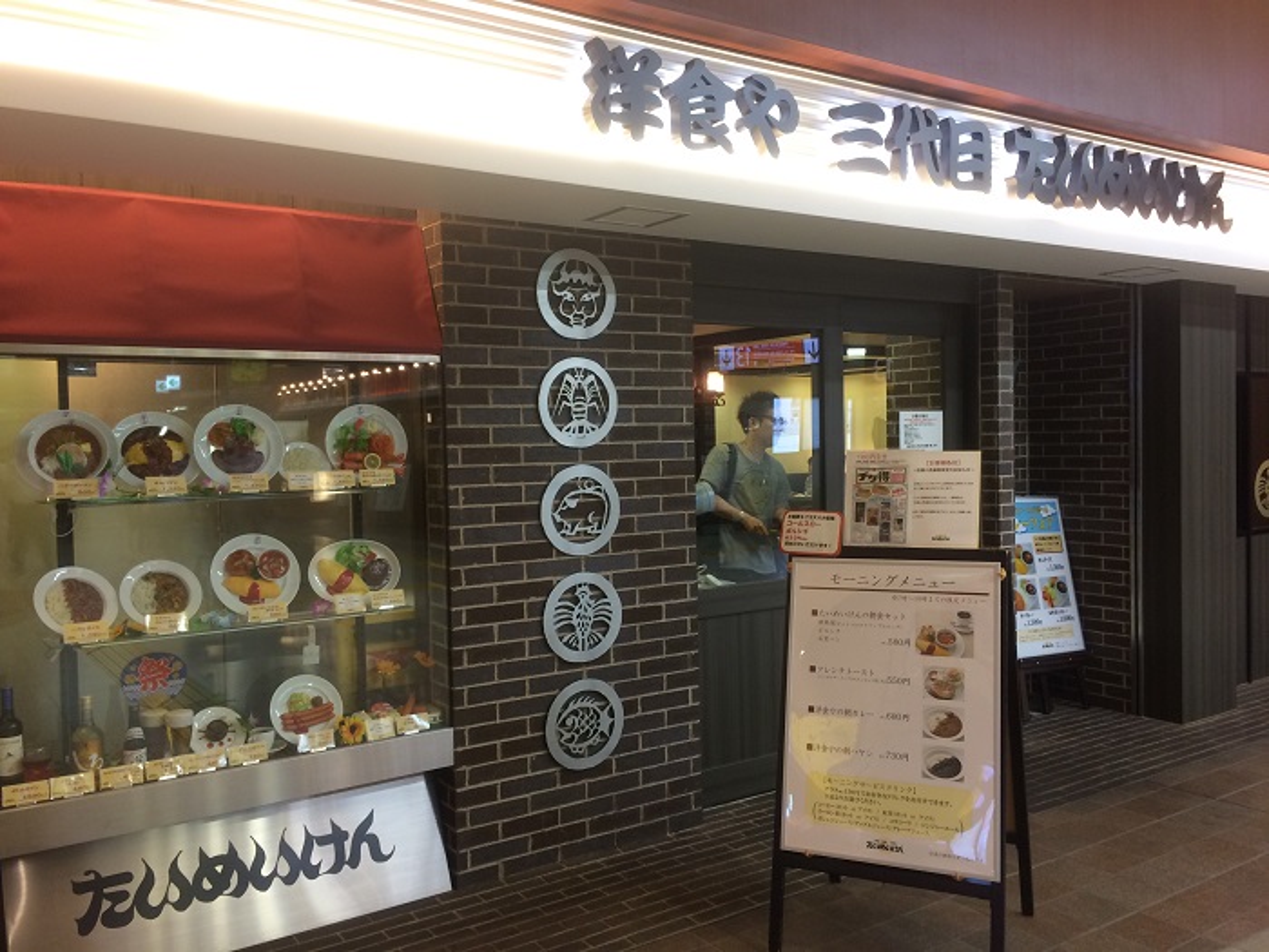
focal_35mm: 29
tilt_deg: -1.0
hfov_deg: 61.7
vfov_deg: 48.2
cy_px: 476
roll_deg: +1.5
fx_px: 1063
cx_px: 634
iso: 80
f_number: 2.2
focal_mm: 4.15
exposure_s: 1/30
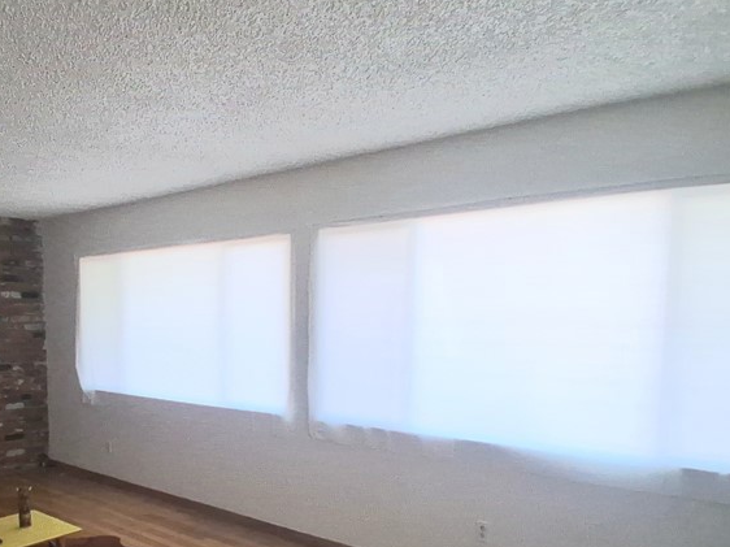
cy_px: 390
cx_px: 194
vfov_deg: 44.3
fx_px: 653
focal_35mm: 31
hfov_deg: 55.9
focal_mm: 1.4
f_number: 2.2
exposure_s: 1/120
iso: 80
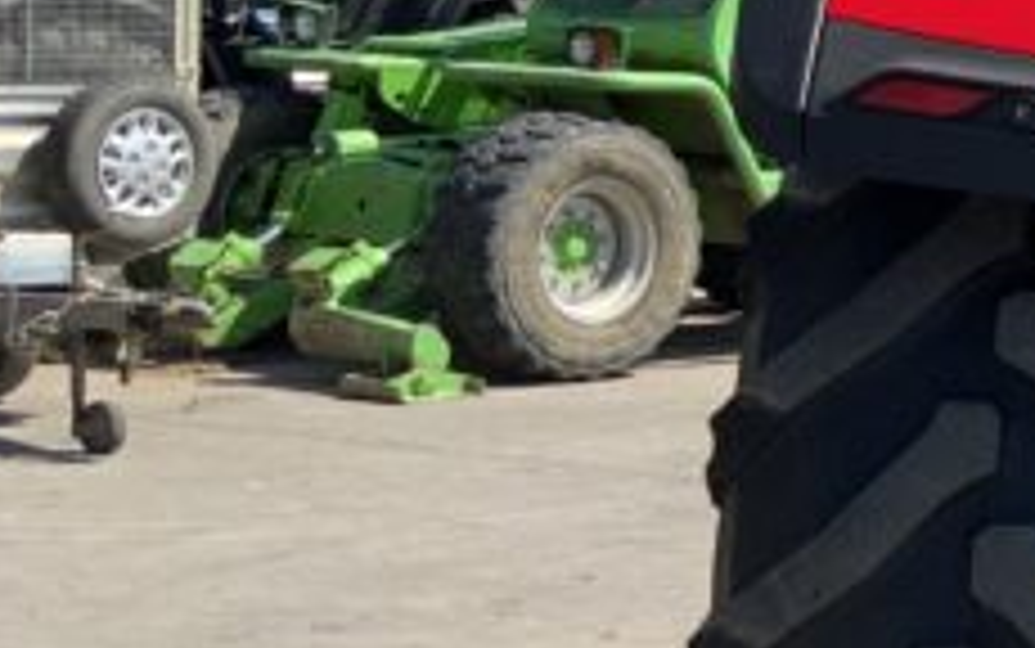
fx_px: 3866
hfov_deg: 12.7
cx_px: 2254
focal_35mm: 137
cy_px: 117
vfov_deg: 9.6
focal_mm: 3
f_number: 1.8
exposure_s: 1/1311
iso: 16
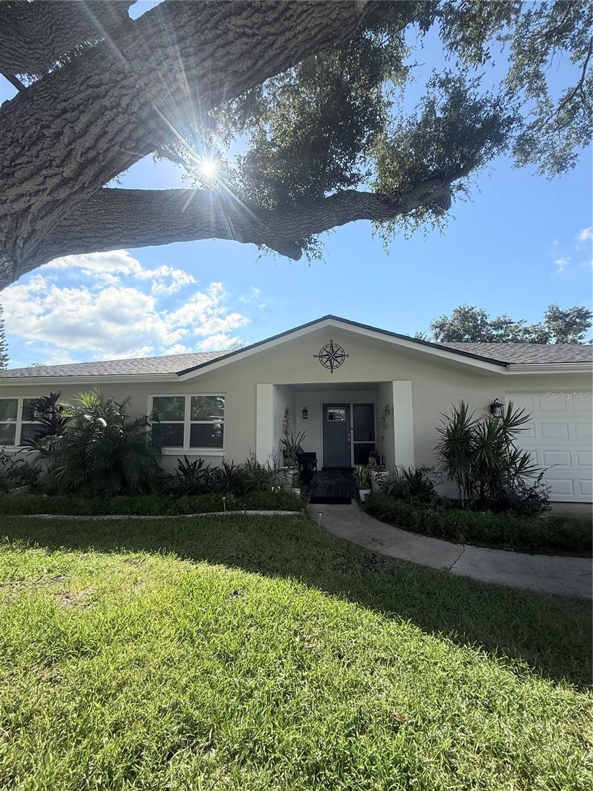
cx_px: 296
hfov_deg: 85.7
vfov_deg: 102.1
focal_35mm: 14
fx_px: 320
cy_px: 396
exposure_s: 1/2237
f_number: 2.2
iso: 64
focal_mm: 2.22
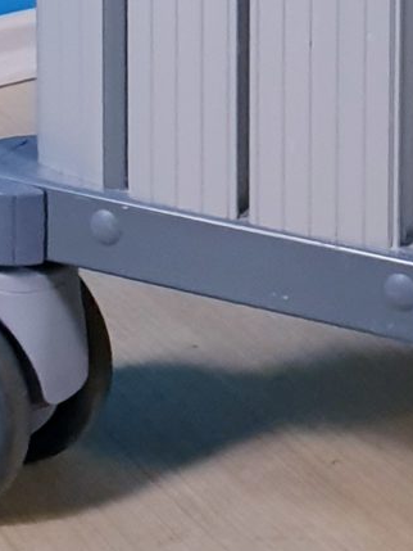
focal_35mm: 155
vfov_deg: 11.3
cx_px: 694
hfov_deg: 9.2
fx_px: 2464
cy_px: -606
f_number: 2.4
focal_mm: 4.3
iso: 80
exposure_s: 1/50
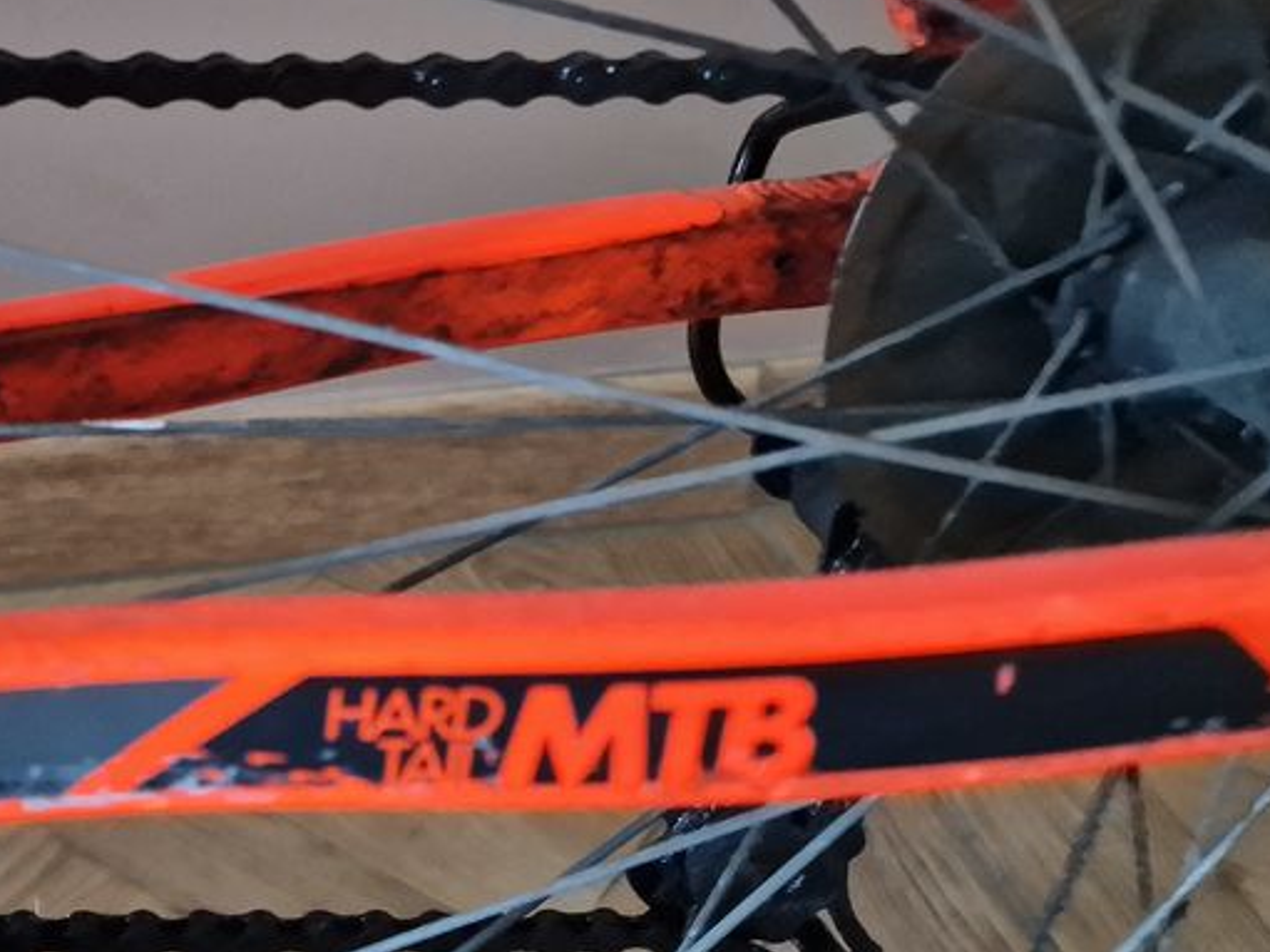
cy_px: 415
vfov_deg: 32.1
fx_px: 1651
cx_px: 219
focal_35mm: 45
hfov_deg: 40.0
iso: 1000
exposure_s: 1/24
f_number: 1.8
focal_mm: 6.4
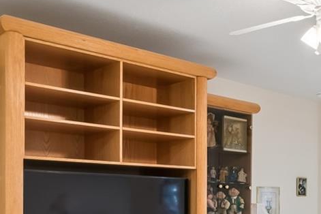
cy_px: 201
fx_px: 455
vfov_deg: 25.5
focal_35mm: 51
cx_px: 316
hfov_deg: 35.4
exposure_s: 1/4
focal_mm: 10
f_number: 7.1
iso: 100
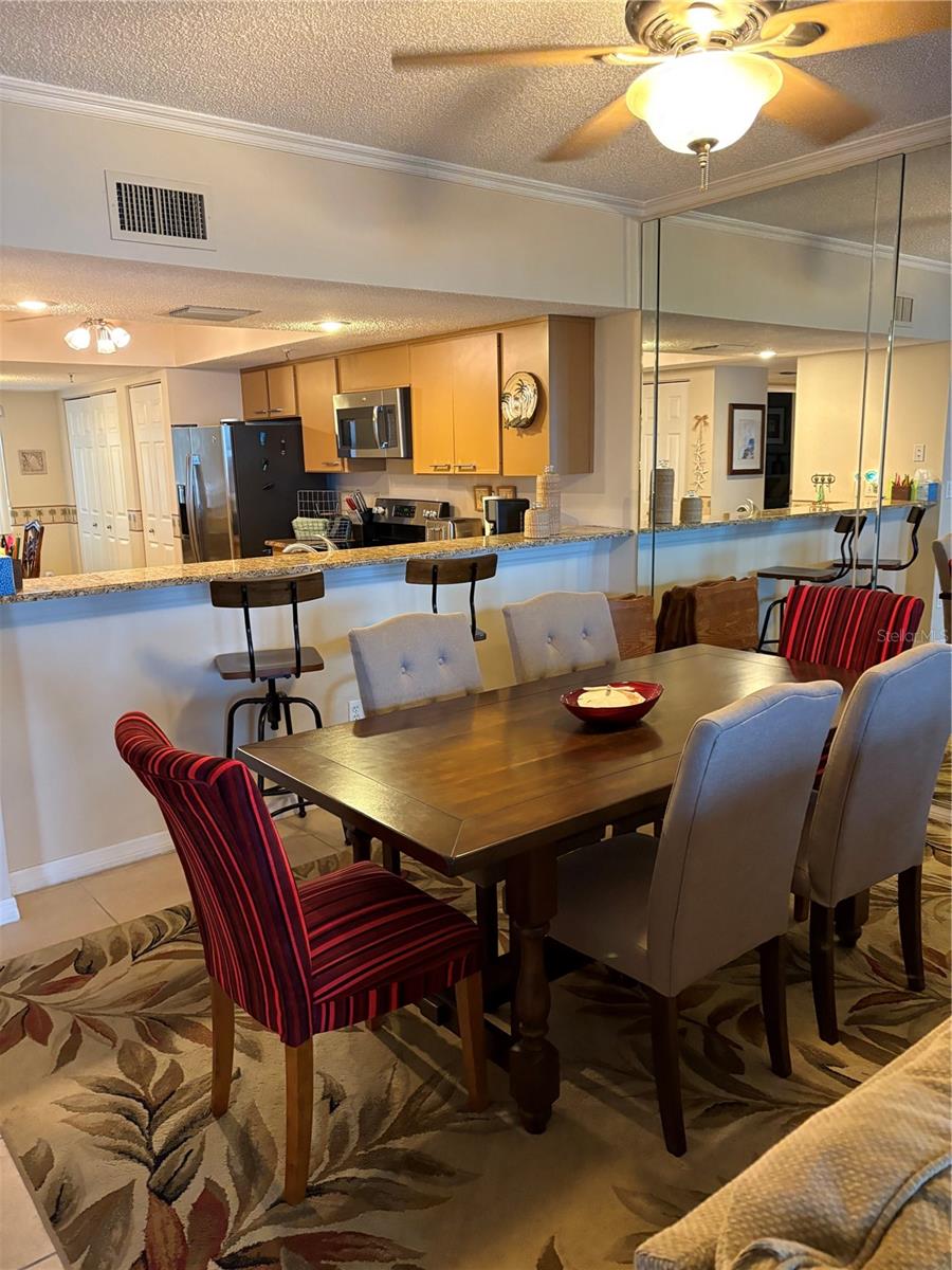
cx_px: 476
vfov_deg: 67.3
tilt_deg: -10.2
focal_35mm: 26
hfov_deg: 53.1
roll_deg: +1.4
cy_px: 635
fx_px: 953
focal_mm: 5.96
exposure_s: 1/40
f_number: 1.6
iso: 400
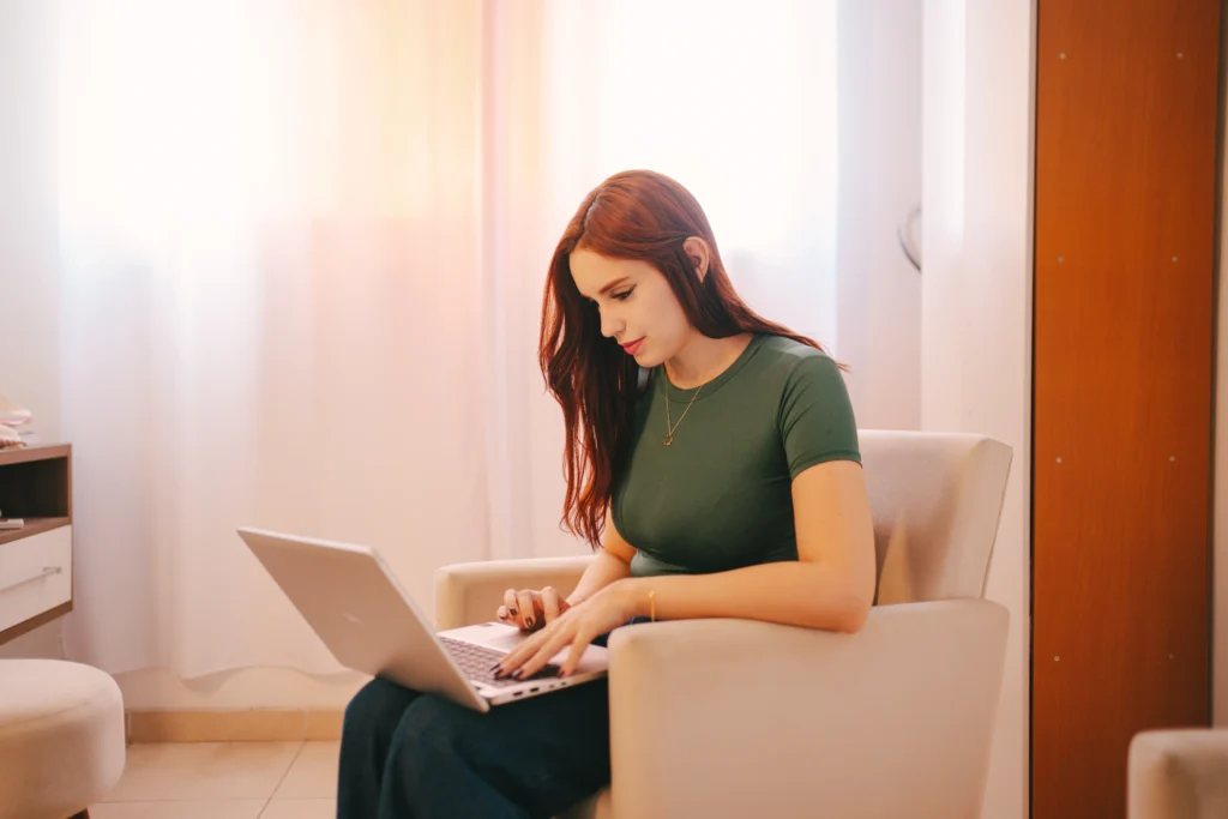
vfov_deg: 37.9
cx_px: 614
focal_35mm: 35
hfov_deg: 54.4
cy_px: 410
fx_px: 1194
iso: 500
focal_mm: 35
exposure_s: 1/200
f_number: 1.8
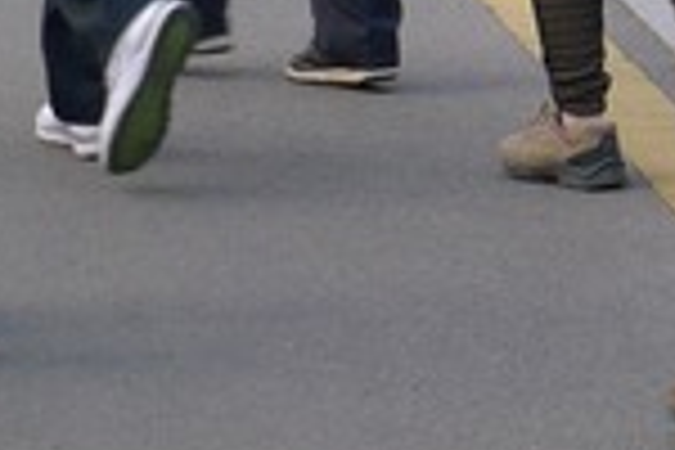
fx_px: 6993
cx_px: 1336
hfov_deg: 5.4
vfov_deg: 3.6
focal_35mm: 373
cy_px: -513
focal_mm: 14.9
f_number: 3
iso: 100
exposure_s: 1/200
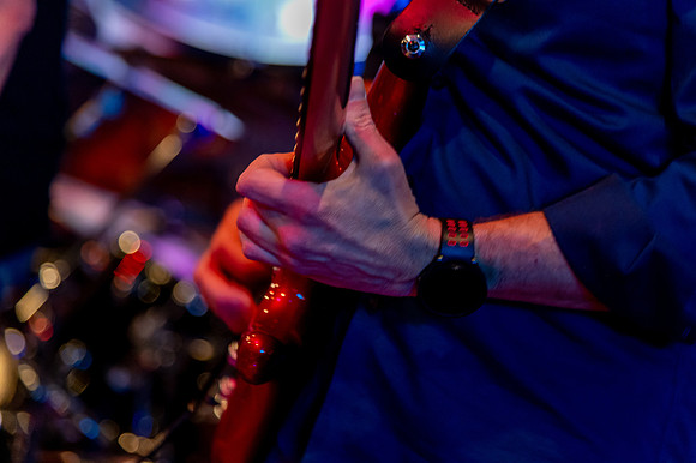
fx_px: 2319
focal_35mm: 120
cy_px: 232
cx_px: 348
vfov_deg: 11.4
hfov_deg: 17.1
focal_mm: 120
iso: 6400
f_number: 4
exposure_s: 1/40
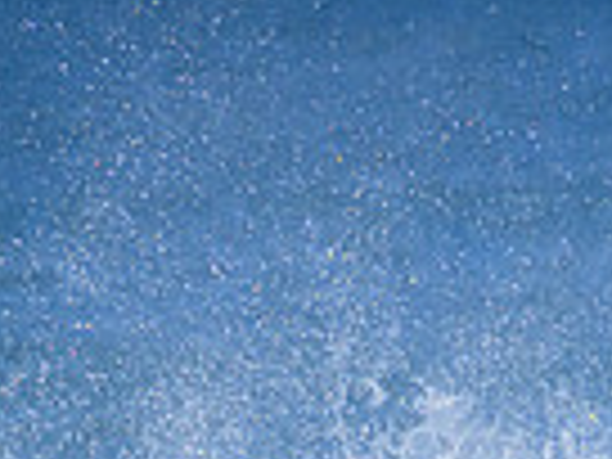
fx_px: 58148
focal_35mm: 3289
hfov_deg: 0.6
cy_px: 853
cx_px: 680
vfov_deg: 0.5
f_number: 11
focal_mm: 800
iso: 900
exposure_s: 1/2000
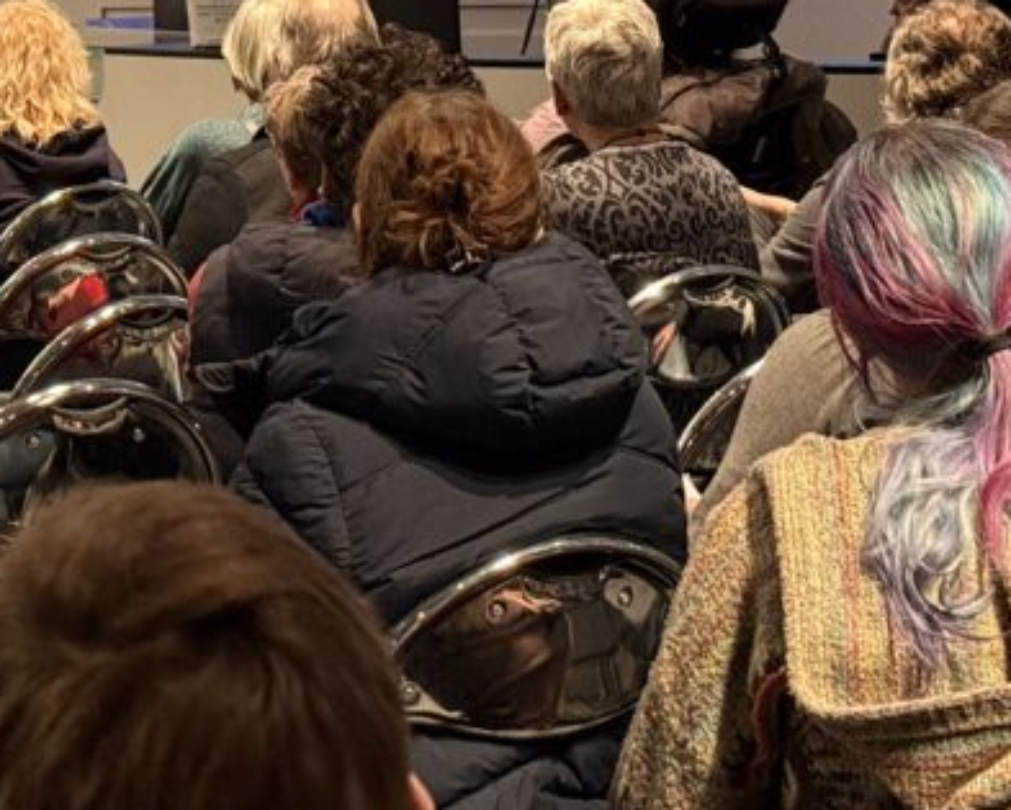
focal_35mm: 122
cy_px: -126
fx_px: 3653
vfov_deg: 12.4
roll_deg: +0.9
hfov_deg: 15.1
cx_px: -244
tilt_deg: +0.4
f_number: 1.78
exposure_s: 1/40
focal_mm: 6.76
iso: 320
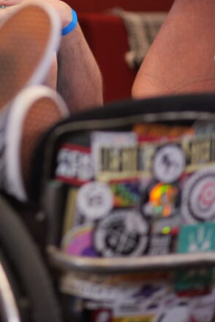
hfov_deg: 7.0
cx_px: -19
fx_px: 1756
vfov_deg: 10.4
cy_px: 36
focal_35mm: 196
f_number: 1.8
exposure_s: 1/400
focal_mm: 85
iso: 4000
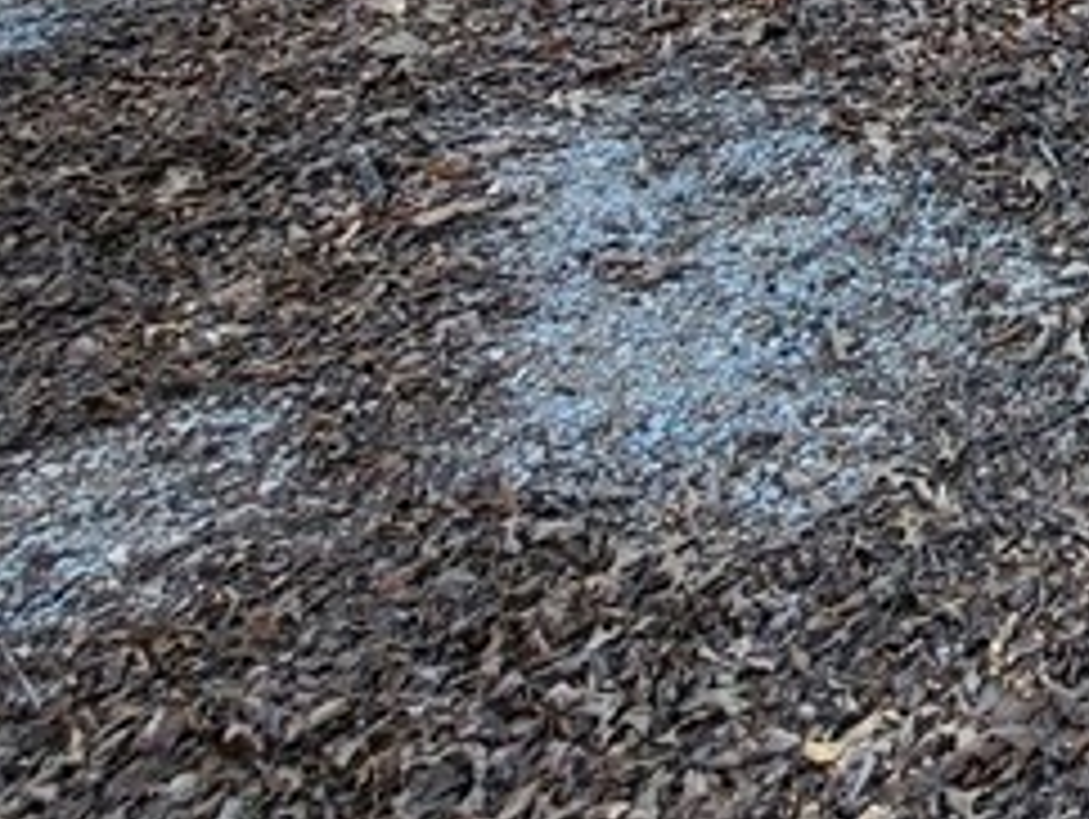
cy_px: -576
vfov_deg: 20.5
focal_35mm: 55
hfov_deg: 25.6
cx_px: 1652
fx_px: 1732
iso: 32
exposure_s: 1/125
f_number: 2.2
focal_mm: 1.74
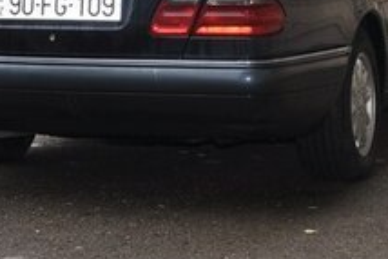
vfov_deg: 8.6
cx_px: 65
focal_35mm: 157
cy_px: -80
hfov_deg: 13.0
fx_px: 1693
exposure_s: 1/200
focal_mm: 34
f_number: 7.1
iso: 200
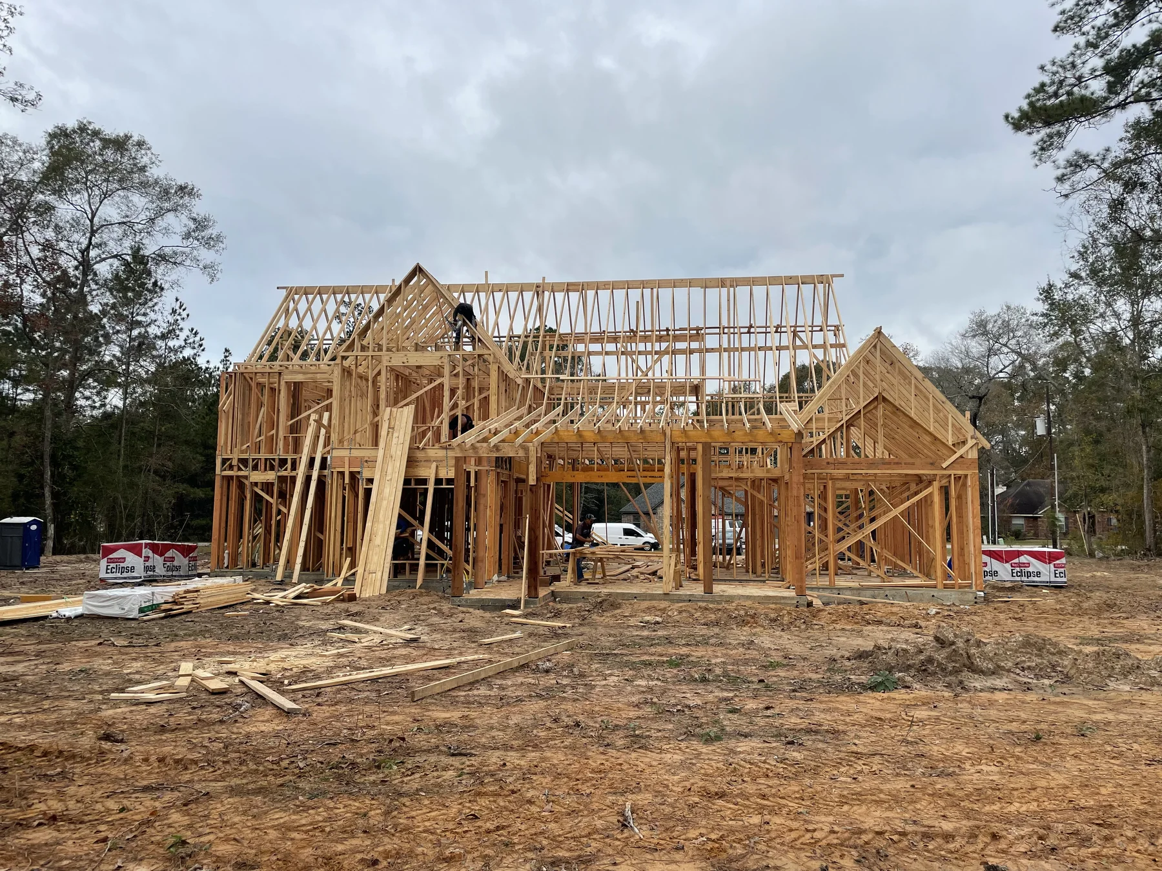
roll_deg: -0.5
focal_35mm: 26
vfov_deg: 53.1
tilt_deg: +5.8
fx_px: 873
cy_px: 436
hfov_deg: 67.3
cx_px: 581
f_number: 1.6
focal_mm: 4.2
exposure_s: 1/2564
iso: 32
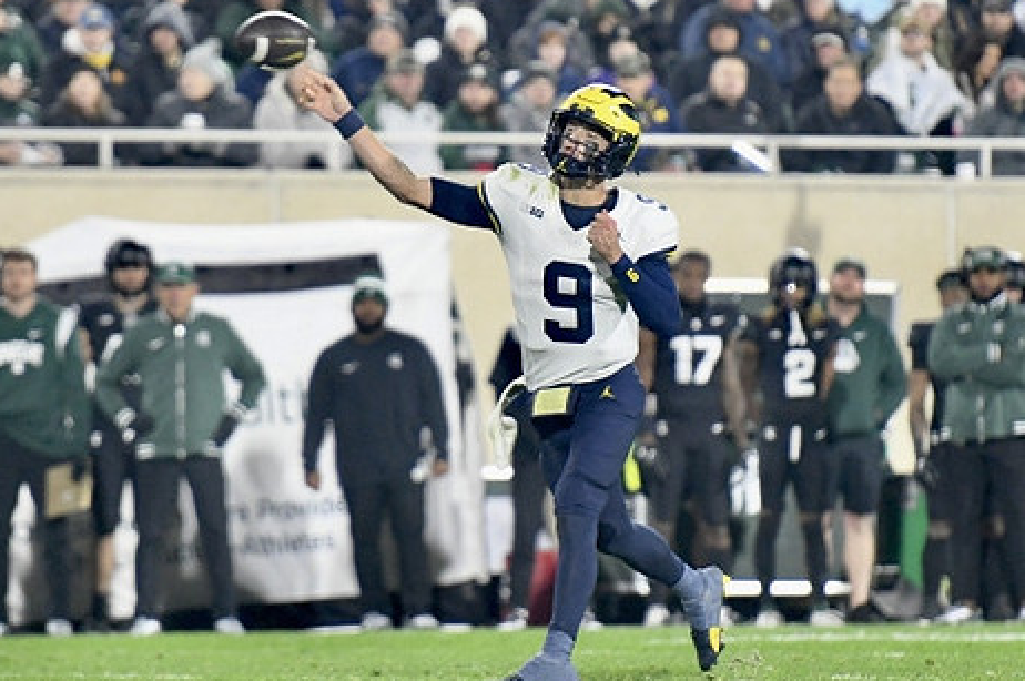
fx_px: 10722
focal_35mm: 377
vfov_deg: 3.6
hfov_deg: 5.5
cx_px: 461
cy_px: 342
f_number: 2.8
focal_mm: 200
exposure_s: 1/1250
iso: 3200
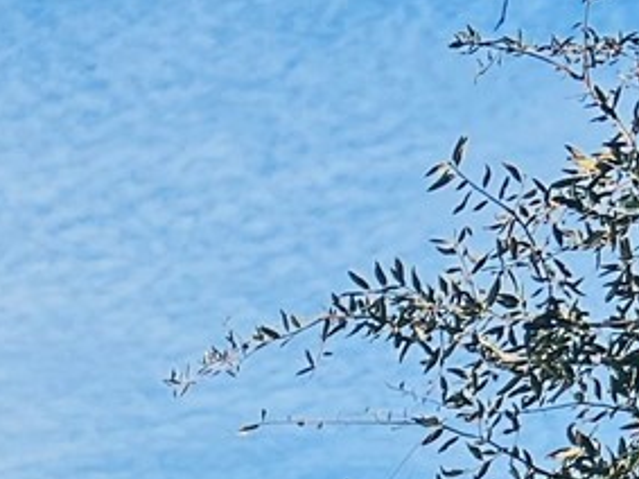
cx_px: -483
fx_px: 2712
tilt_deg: +2.2
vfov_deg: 8.8
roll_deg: -2.6
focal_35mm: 147
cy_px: 1292
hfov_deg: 12.4
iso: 50
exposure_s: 1/2083
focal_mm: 5.7
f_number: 1.5
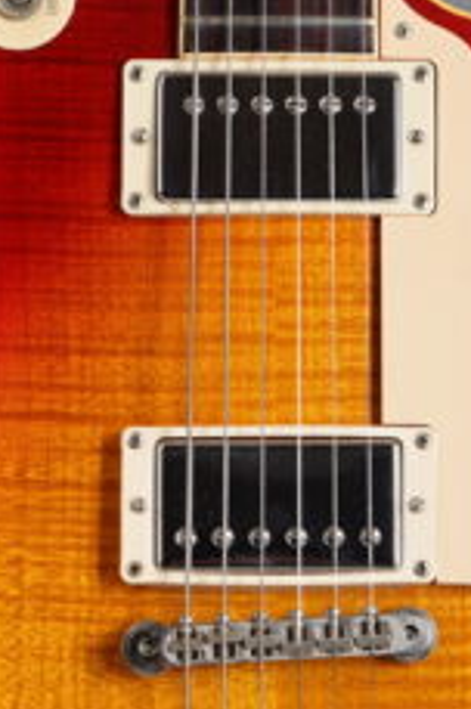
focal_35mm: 176
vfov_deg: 11.7
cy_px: 461
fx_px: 3464
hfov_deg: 7.8
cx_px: 277
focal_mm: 70
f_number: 8
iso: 160
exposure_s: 1/160
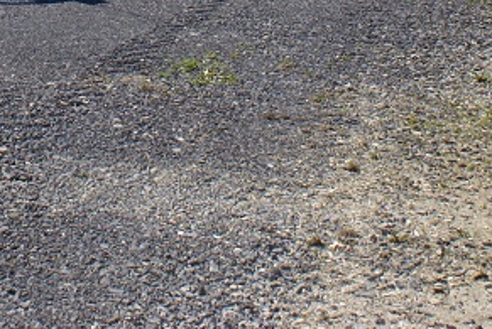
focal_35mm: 103
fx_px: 1410
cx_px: 107
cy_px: -227
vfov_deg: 12.4
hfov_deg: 19.6
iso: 100
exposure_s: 1/160
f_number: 10
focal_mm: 20
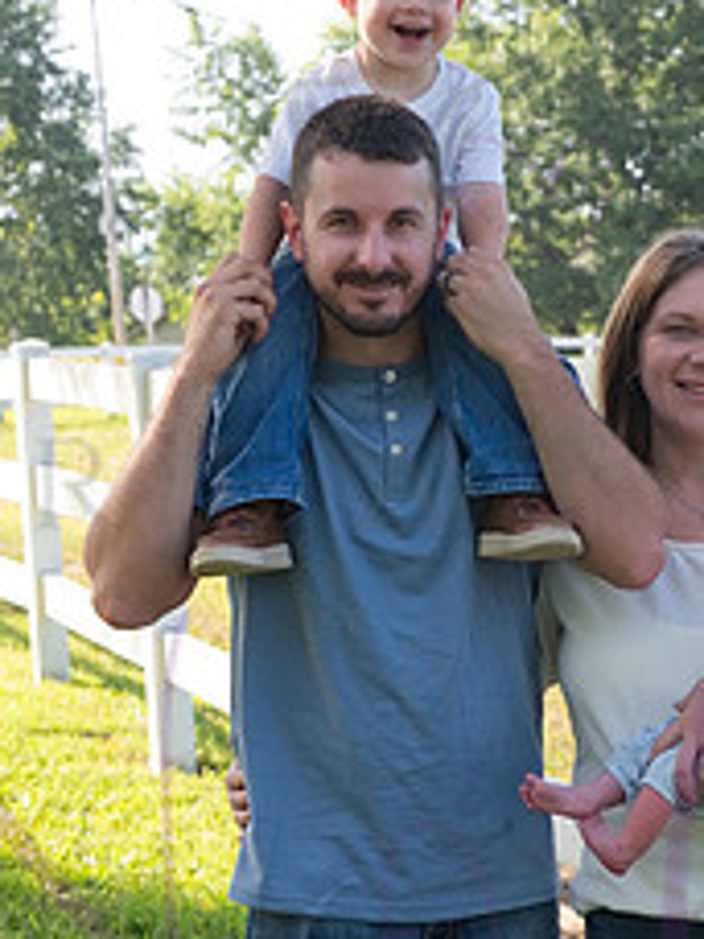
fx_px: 2983
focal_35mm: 110
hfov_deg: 13.4
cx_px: 556
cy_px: 671
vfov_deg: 17.8
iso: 400
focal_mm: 45
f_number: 6.3
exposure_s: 1/320
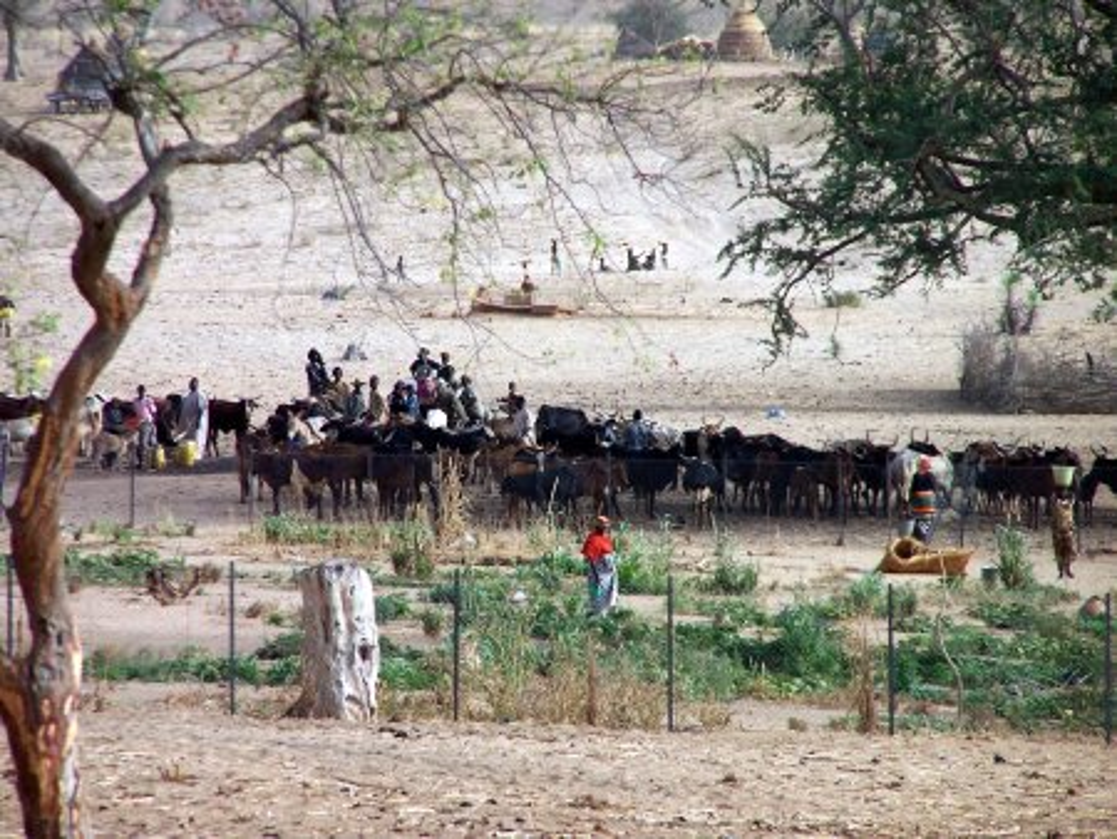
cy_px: 420
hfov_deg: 5.2
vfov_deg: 3.9
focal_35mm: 380
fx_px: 12269
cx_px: 558
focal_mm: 63
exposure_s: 1/750
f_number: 3.7
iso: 80
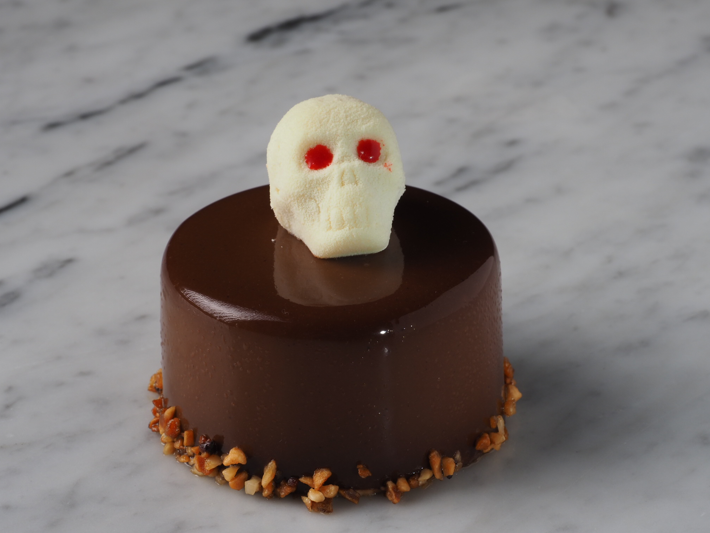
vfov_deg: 9.3
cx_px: 355
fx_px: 3282
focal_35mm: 160
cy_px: 268
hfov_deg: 12.3
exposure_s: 1/160
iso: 200
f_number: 13
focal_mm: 79
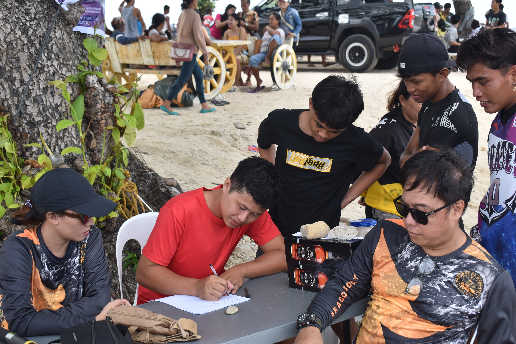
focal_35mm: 48
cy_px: 172
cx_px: 258
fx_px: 688
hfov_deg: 41.1
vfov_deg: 28.1
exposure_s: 1/640
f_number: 5.6
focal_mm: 32
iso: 400
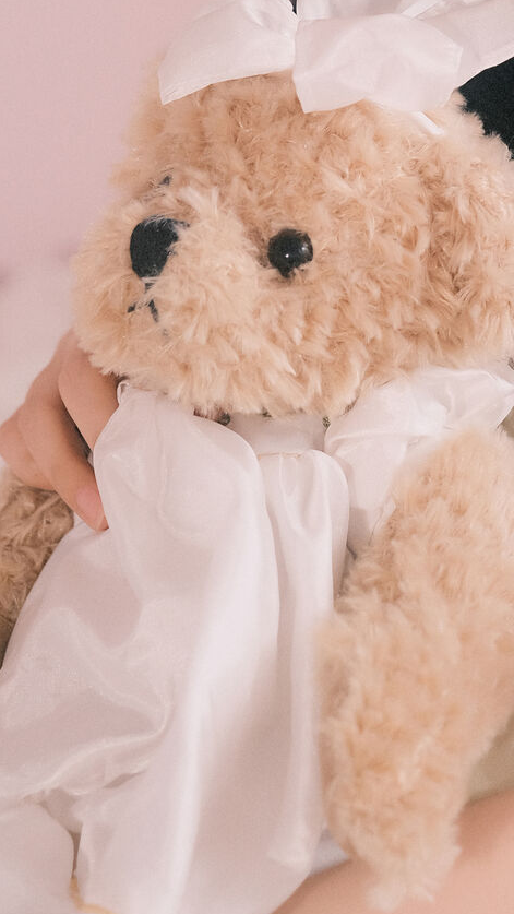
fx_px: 4530
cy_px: 35
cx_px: 593
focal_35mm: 187
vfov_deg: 11.4
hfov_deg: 6.5
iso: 640
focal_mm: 55
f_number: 2.8
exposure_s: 1/250
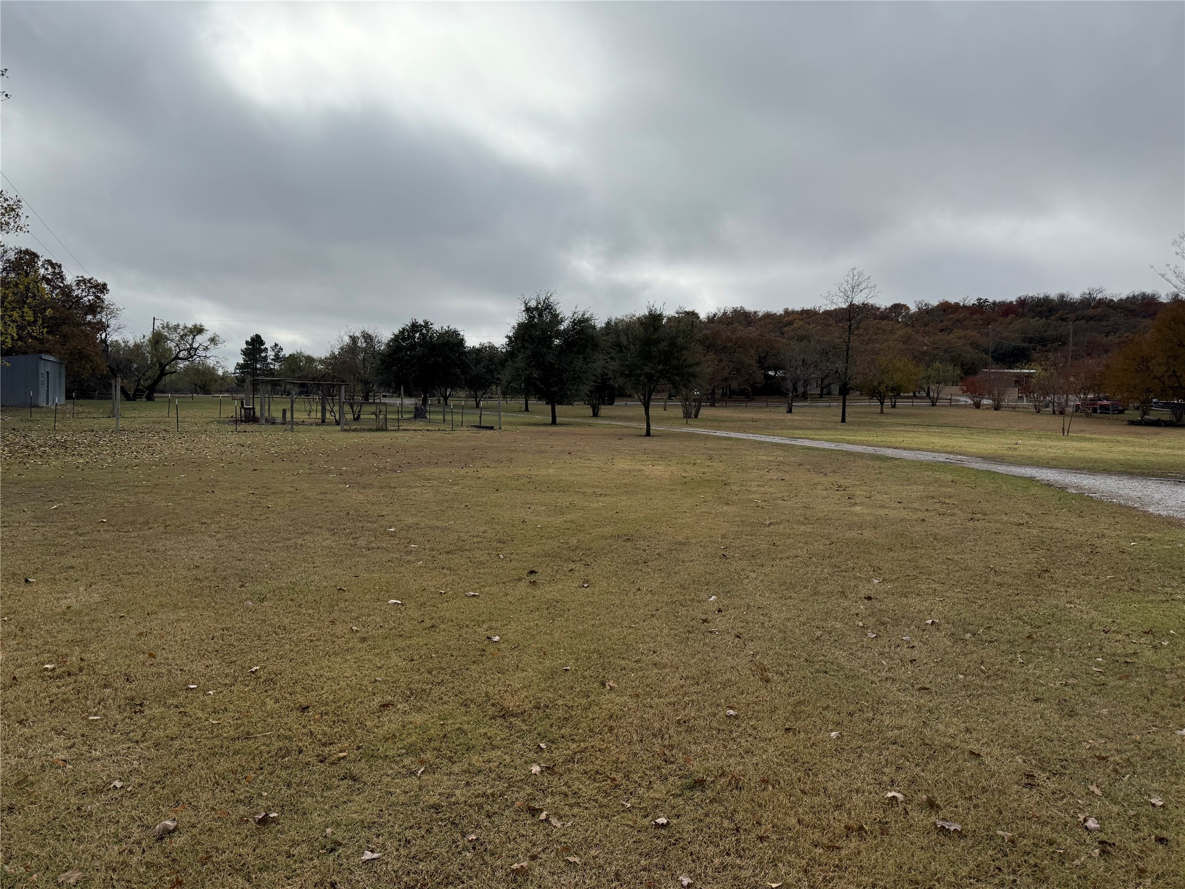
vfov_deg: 56.8
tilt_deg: -2.3
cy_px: 444
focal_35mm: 24
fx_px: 822
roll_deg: -1.9
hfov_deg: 71.6
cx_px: 592
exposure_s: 1/9091
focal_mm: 6.76
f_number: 1.78
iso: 100
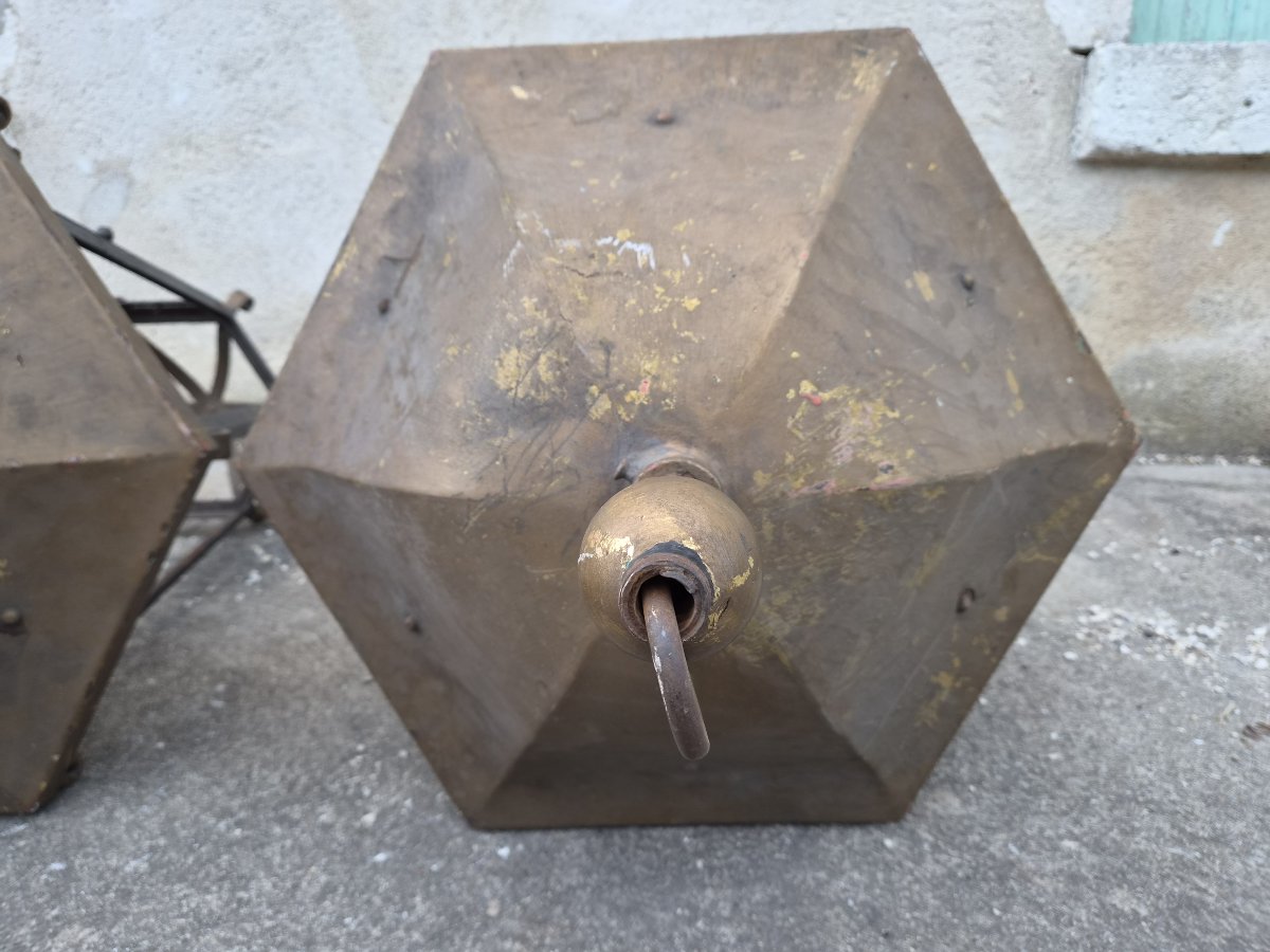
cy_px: 476
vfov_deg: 58.9
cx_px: 635
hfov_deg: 73.9
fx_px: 844
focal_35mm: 23
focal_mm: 5.4
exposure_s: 1/100
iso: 160
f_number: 1.8
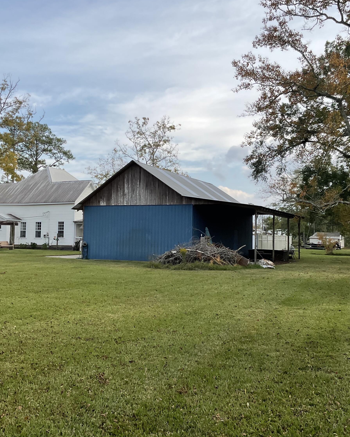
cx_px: 190
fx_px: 492
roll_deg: -1.3
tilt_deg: +3.2
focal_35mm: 38
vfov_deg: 47.9
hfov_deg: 39.1
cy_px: 218
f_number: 1.8
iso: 16
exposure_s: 1/770
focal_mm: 3
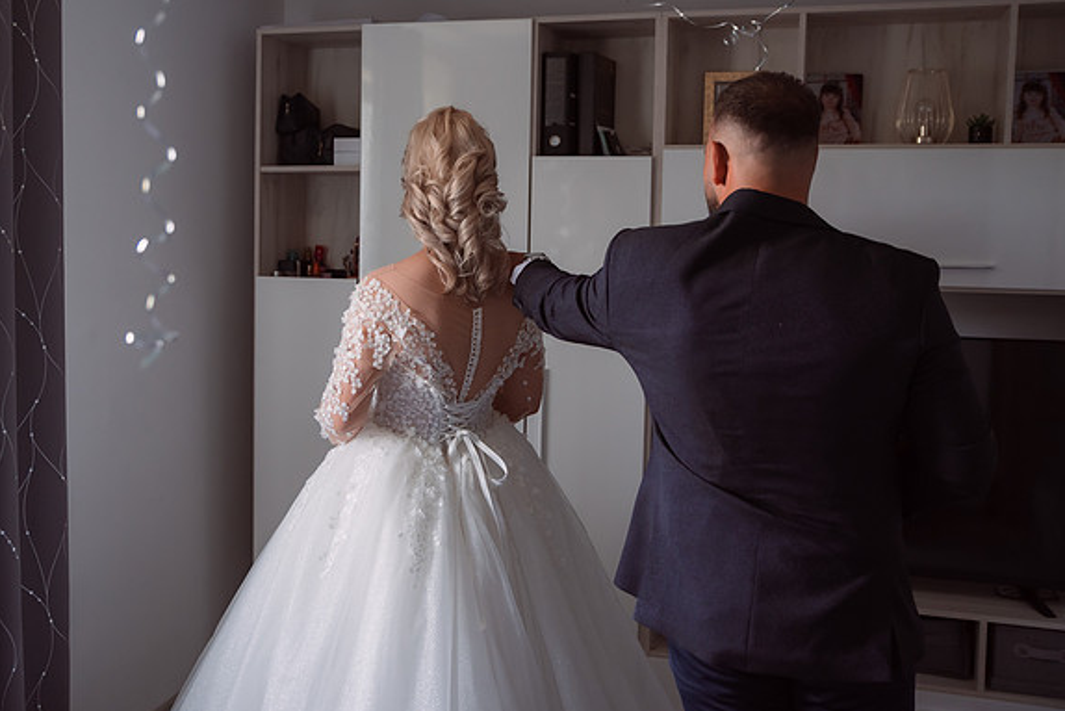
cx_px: 437
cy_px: 309
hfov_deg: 45.2
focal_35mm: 43
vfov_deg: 31.2
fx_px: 1272
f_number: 2.8
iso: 500
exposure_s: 1/250
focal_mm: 36
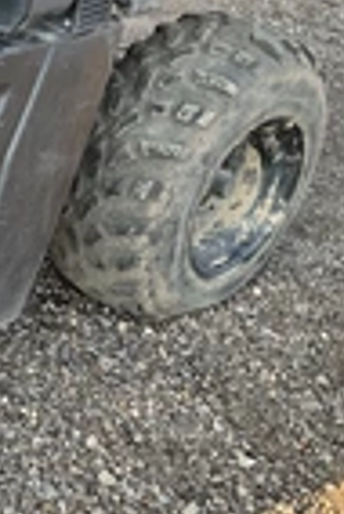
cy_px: 105
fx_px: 1215
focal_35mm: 85
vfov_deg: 23.5
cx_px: -177
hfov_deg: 14.9
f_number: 1.8
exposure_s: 1/122
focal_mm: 3
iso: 25
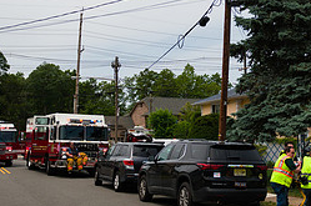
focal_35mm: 56
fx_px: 483
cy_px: 44
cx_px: 210
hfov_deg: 35.3
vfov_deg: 23.8
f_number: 3.2
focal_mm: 24
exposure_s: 1/8000
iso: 200
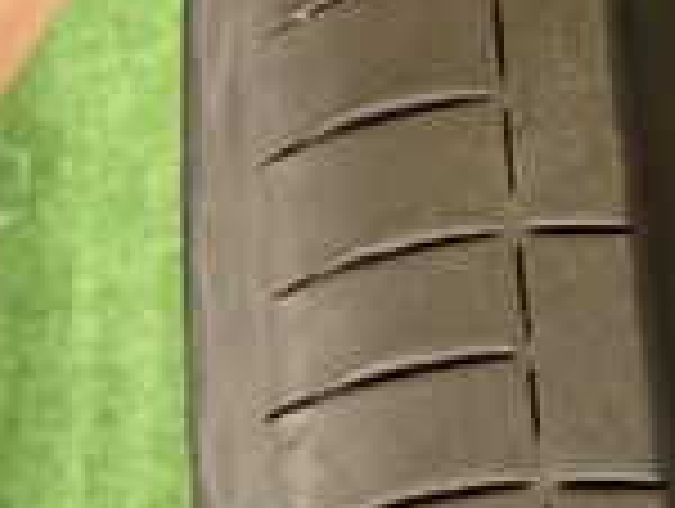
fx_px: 1953
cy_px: -405
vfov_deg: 13.4
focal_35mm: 100
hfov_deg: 17.7
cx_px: 990
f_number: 2
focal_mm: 4.5
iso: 250
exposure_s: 1/30
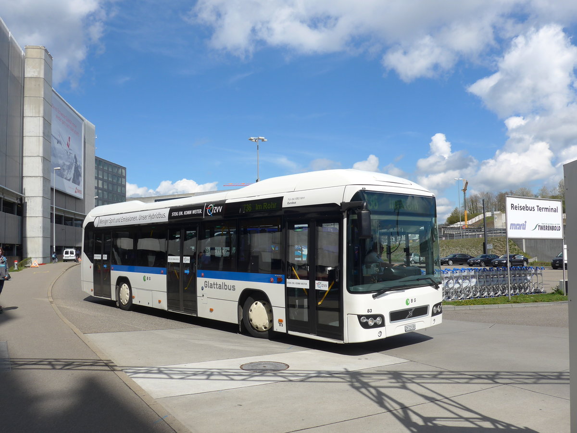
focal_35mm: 29
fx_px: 483
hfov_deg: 61.7
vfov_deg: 48.2
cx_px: 288
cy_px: 216
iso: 80
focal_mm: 6
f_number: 3.2
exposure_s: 1/1600
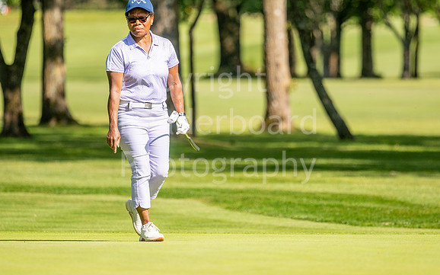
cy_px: 129
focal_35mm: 460
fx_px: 5515
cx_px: 220
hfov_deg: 4.6
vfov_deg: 2.9
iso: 200
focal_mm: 300
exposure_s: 1/2000
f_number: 4
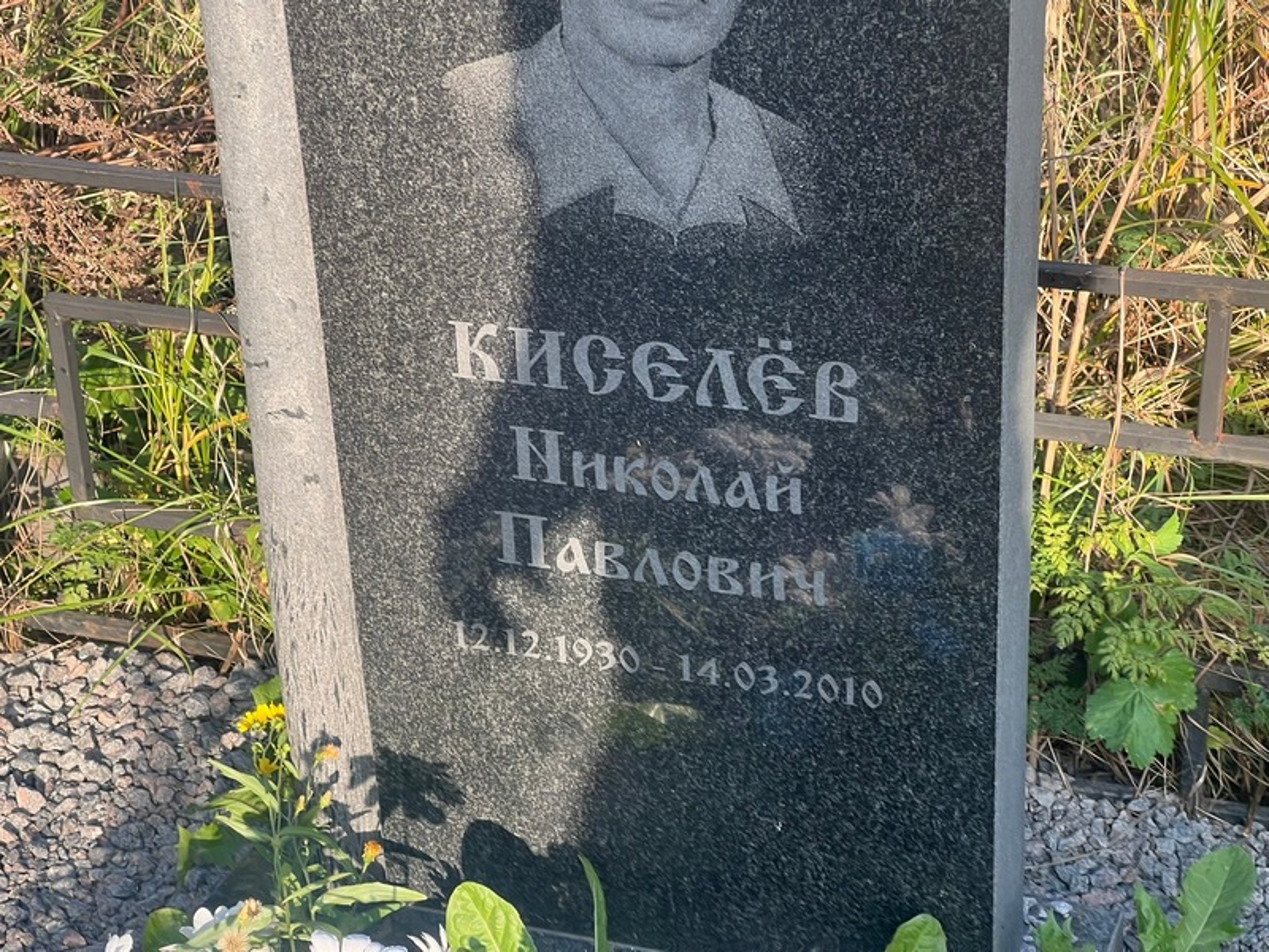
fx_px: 2823
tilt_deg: -27.8
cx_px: 634
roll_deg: +4.4
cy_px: 476
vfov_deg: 19.1
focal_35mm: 77
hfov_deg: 25.3
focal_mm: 9
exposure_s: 1/150
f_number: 2.8
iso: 32
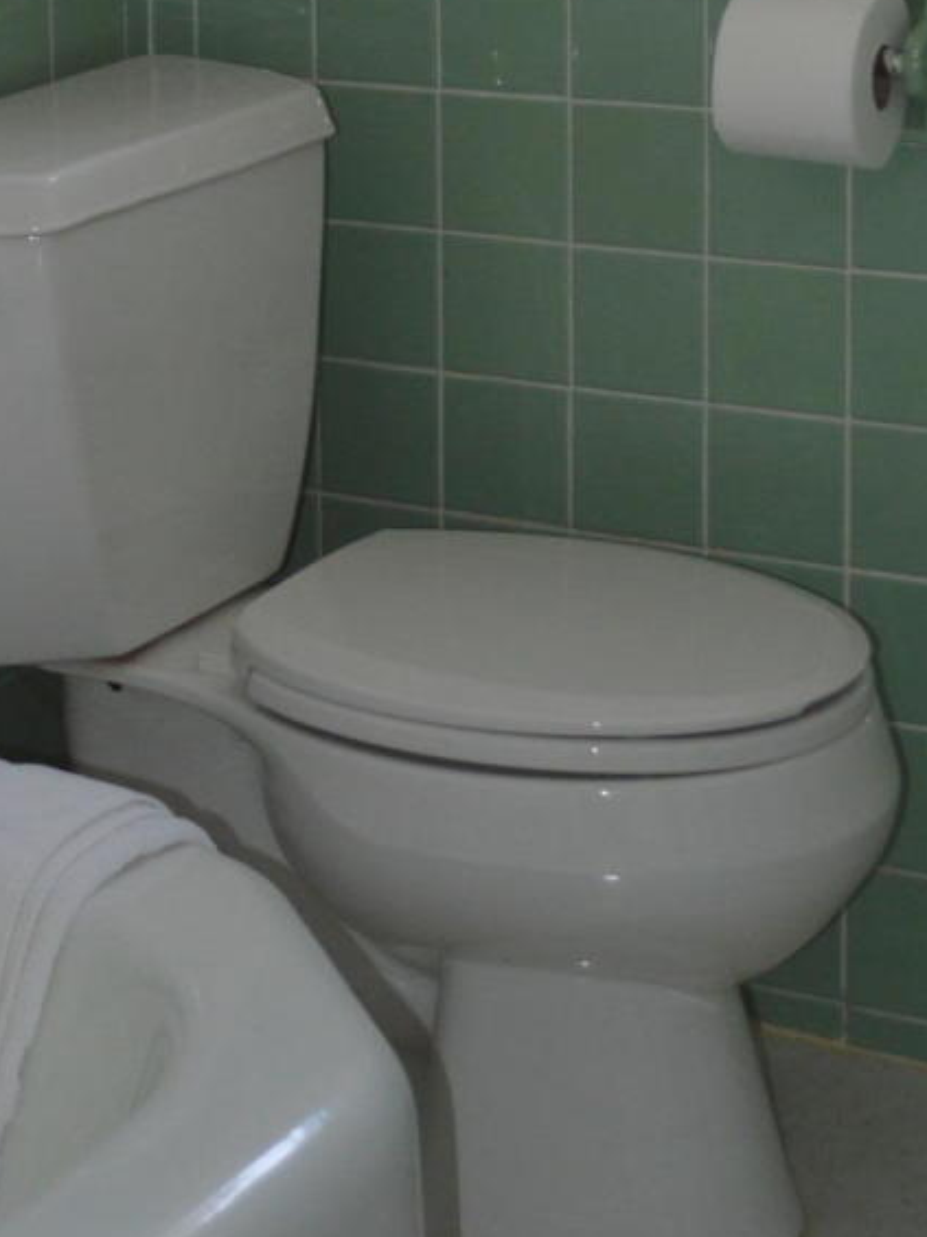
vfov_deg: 20.0
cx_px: -27
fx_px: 3285
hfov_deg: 15.7
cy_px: -243
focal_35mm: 92
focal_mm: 18
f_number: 4
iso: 400
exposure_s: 1/60
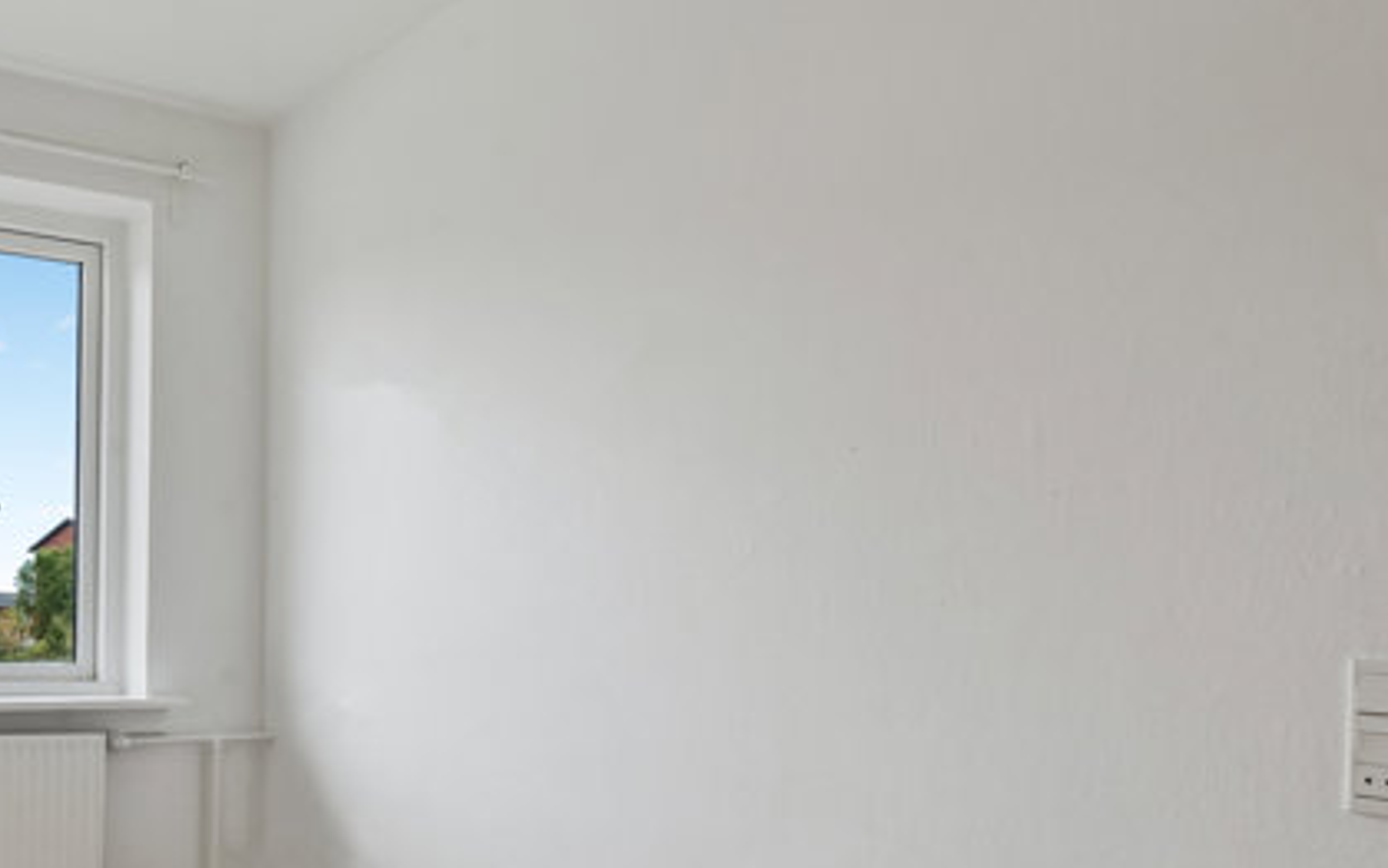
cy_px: 615
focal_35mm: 37
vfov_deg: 34.0
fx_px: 1400
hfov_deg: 49.6
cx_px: 278
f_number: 10
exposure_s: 1/80
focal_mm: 19
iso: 250
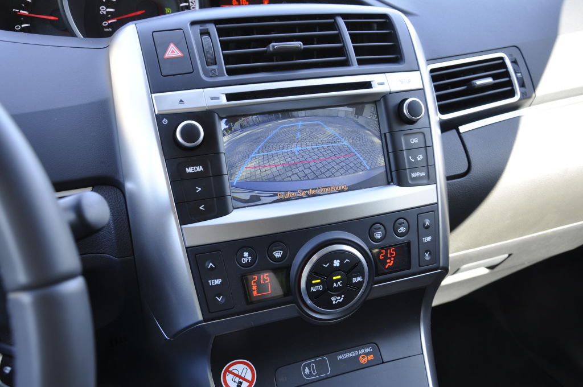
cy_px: 194
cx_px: 292
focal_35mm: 33
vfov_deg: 39.9
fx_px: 534
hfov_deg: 57.3
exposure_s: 1/30
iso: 200
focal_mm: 22
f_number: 5.6
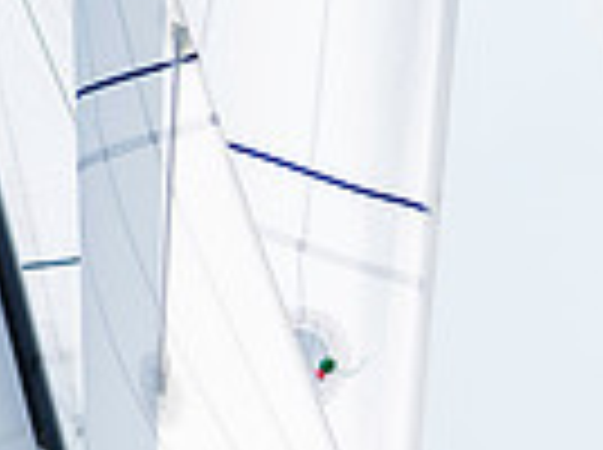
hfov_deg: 1.1
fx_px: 32638
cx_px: 1040
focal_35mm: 1877
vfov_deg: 0.8
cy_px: 637
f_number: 5
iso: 200
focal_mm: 300
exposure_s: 1/3200
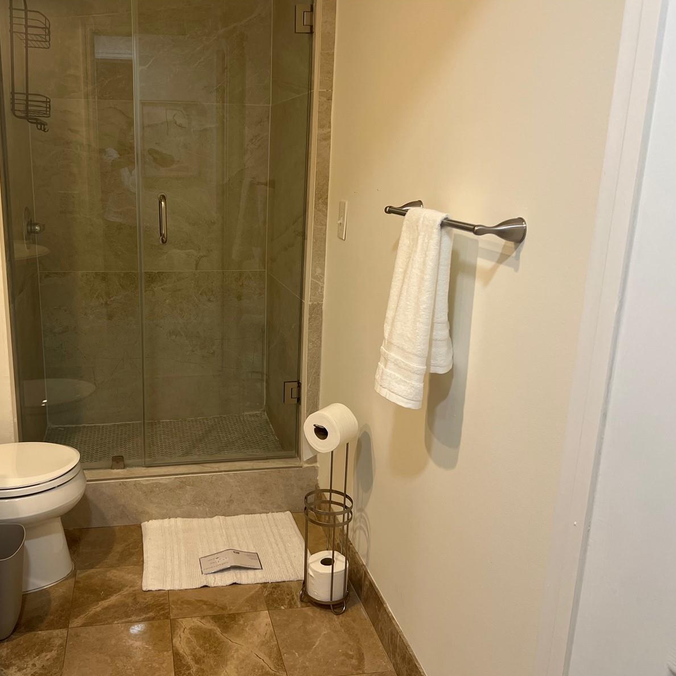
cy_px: 337
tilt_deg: -15.5
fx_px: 685
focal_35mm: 31
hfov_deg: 51.9
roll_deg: -0.8
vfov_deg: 52.5
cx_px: 246
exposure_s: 1/120
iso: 125
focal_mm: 5.7
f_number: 1.5
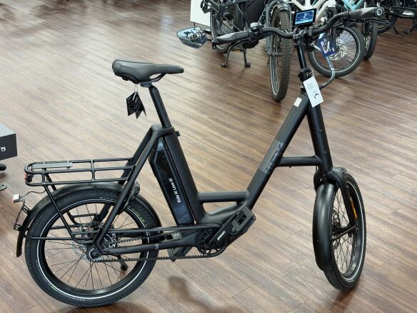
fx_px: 578
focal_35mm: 48
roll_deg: -4.8
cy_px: 156
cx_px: 208
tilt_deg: -24.6
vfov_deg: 30.3
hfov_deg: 39.7
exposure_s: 1/50
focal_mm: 6.76
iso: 125
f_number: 1.78
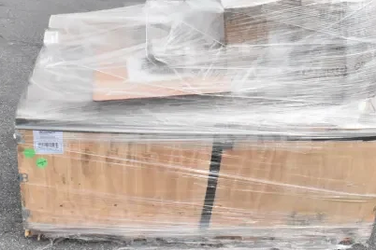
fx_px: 428
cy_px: 76
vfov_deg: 32.3
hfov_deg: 47.3
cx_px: 206
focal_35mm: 41
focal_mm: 18
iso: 6400
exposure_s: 1/1250
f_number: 18
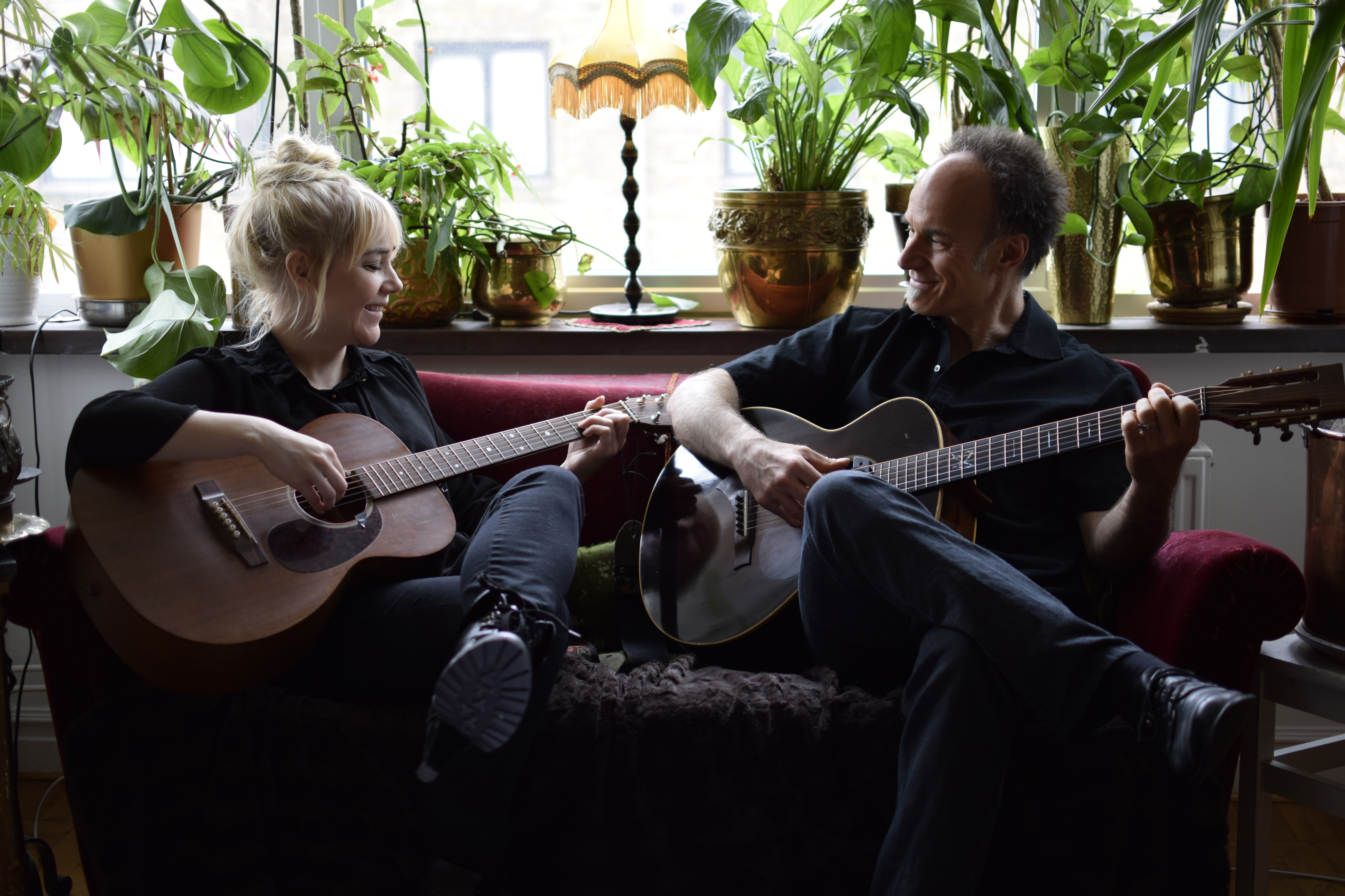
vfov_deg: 25.8
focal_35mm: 52
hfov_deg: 37.9
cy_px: 448
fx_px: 1961
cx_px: 672
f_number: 1.8
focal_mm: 35
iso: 100
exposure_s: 1/60
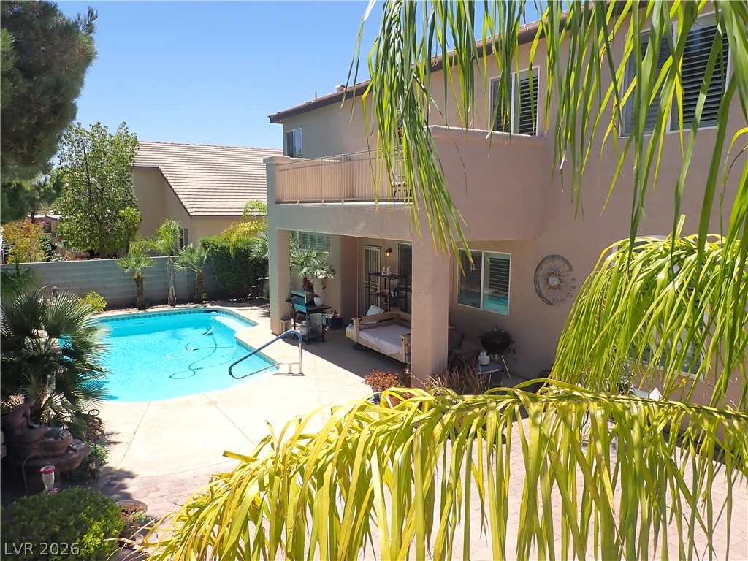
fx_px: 540
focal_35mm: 25
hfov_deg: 69.4
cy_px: 280
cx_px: 374
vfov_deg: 54.9
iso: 100
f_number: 8
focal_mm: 4.5
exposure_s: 1/160
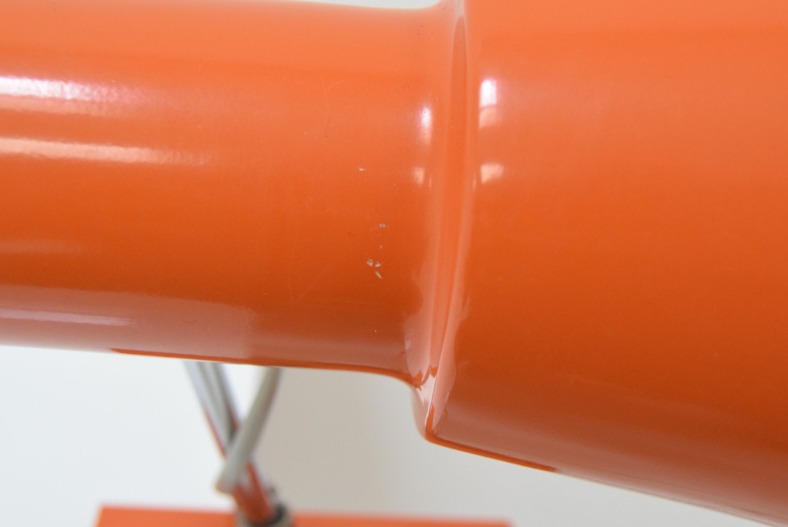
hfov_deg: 35.0
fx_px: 1249
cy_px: 249
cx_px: 406
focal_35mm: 57
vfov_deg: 23.8
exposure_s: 1/100
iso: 1600
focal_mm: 28
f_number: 5
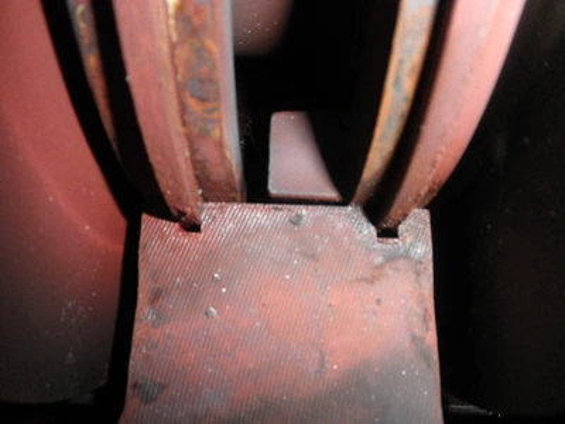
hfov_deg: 63.4
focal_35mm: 28
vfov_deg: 49.7
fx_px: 457
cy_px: 212
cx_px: 282
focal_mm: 5
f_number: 8.5
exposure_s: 1/30
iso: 200
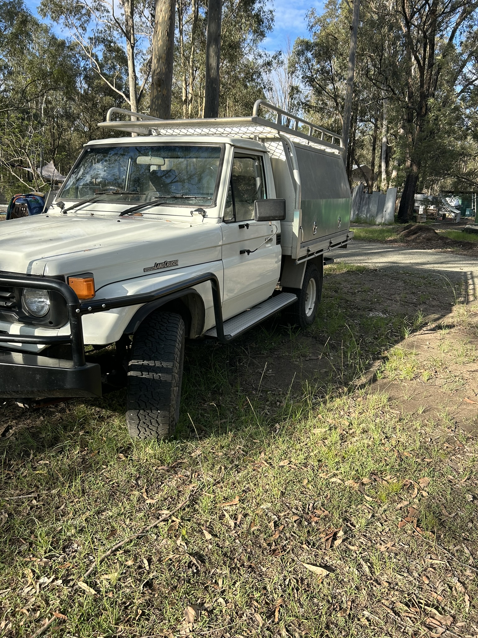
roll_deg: -3.1
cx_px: 239
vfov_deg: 67.3
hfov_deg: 53.1
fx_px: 479
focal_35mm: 26
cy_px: 319
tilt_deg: -15.1
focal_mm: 5.7
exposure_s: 1/1209
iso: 50
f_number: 1.5
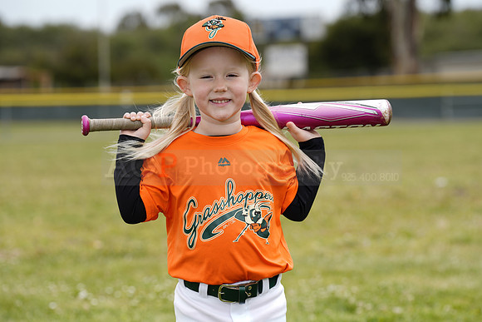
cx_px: 241
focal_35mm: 154
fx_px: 2062
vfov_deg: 8.9
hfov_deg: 13.3
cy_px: 161
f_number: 5.6
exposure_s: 1/250
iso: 50
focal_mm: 154
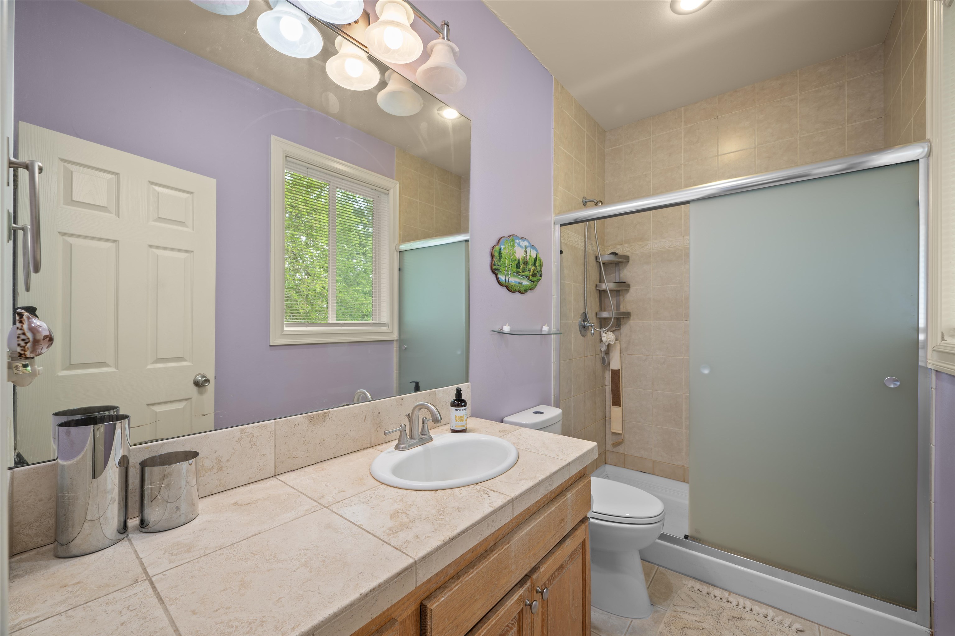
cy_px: 318
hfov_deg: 104.3
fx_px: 371
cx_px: 478
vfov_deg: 81.2
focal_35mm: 14
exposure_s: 2
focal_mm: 14
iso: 100
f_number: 8
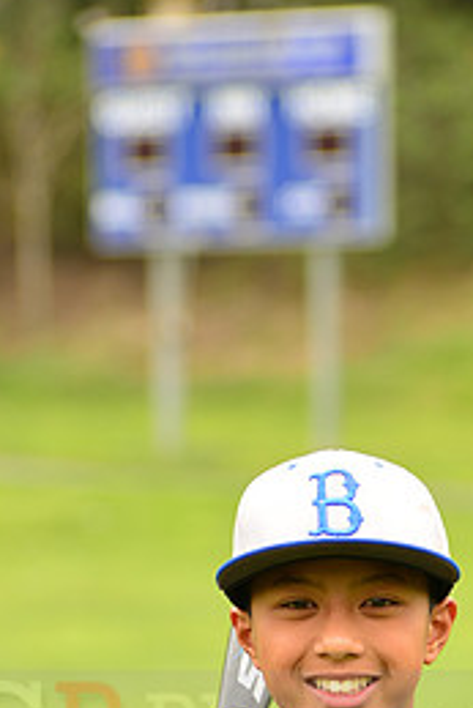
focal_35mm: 325
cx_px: 343
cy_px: 708
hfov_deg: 4.2
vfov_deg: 6.3
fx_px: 6396
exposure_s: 1/250
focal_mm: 145
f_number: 5
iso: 160
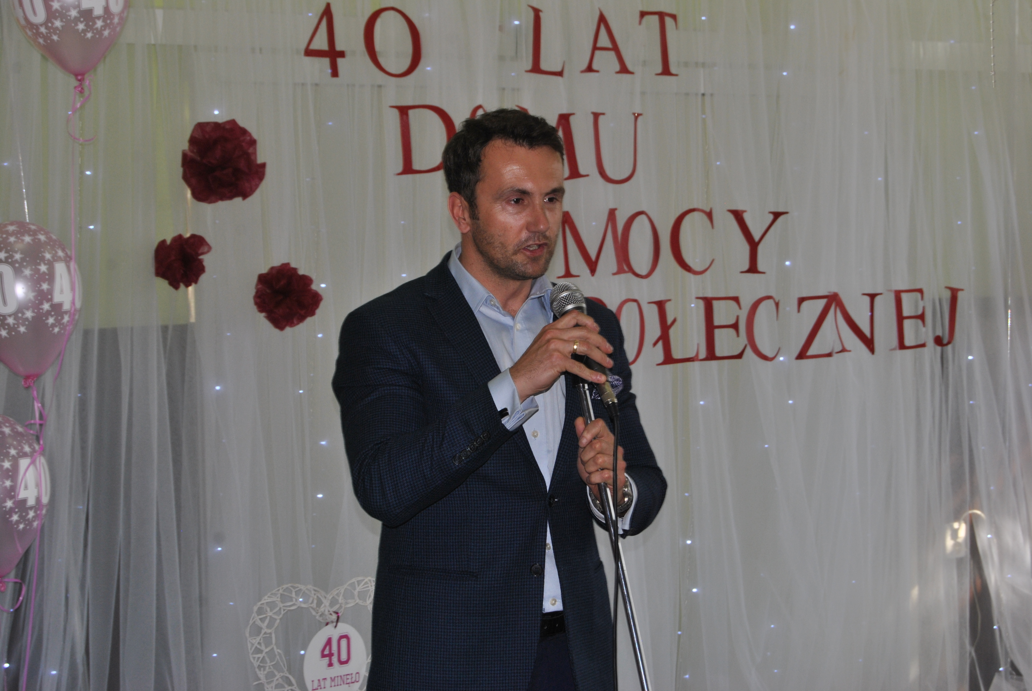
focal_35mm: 82
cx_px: 516
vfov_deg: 16.6
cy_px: 346
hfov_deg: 24.6
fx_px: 2368
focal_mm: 55
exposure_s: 1/60
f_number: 5.6
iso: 200
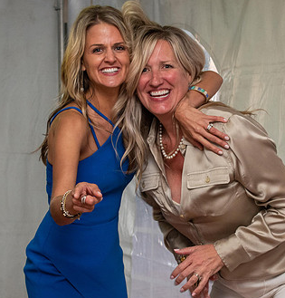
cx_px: 162
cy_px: 163
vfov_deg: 13.7
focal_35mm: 130
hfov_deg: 13.1
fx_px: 1238
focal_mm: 42
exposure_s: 1/60
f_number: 5
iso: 1000
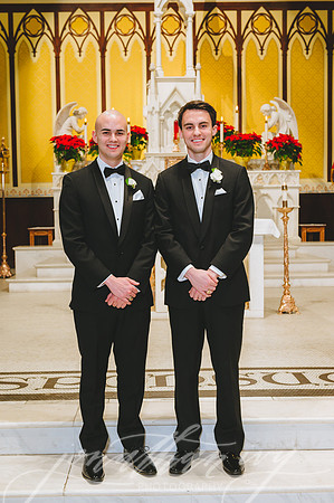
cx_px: 167
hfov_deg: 28.0
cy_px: 252
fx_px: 669
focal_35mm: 48
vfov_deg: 41.2
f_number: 5.6
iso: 1600
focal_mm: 48
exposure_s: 1/160
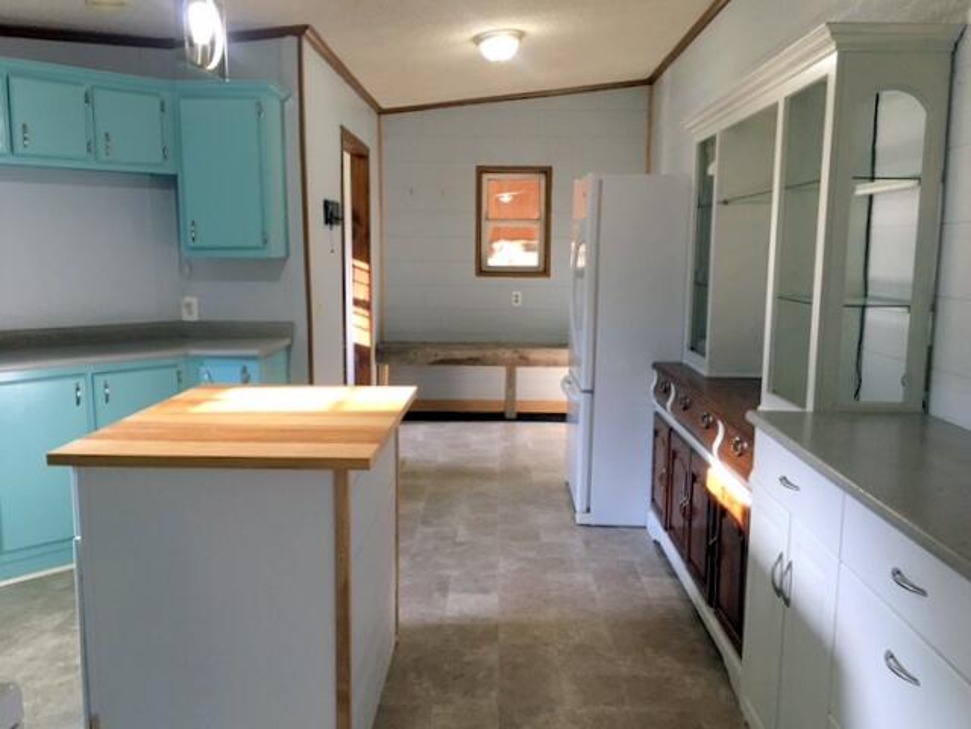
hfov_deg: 61.7
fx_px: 813
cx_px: 486
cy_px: 364
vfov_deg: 48.2
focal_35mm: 29
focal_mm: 4.15
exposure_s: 1/30
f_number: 2.2
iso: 125
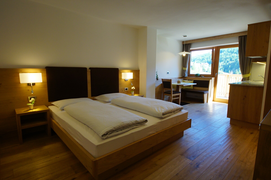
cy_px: 90
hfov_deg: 90.0
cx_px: 136
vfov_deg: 67.3
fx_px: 135
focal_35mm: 18
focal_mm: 12
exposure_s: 1/60
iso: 500
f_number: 5
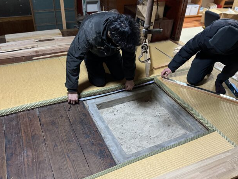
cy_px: 93
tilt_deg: -35.2
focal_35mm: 30
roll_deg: -4.3
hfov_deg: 59.9
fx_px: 206
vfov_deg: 46.8
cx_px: 120
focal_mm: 6.86
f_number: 1.78
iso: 640
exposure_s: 1/60
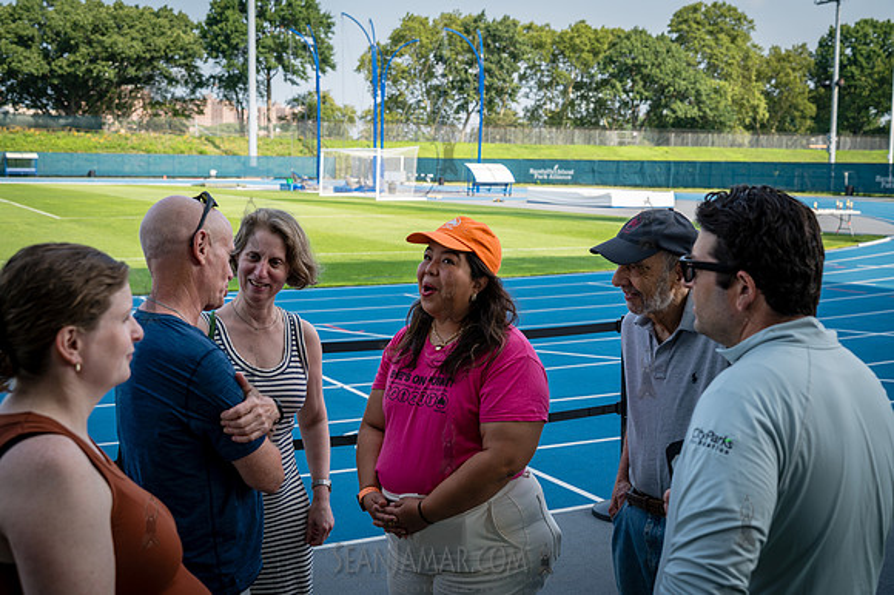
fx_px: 1092
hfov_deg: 44.5
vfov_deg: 30.5
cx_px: 447
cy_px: 298
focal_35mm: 44
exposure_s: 1/200
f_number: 5
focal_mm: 44
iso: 100
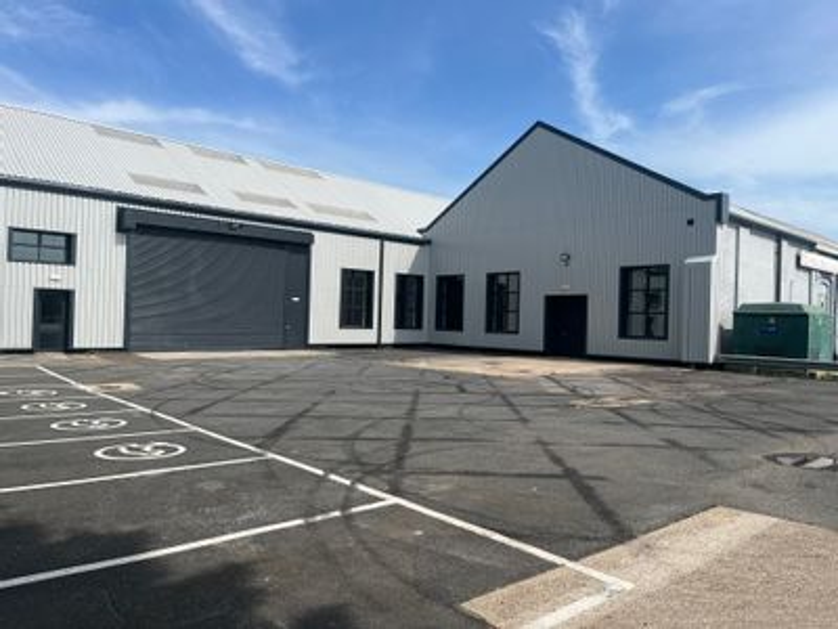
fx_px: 629
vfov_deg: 53.1
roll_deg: -1.7
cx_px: 419
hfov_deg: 67.3
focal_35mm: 26
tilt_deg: +0.1
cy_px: 314
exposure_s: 1/4149
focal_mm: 5.1
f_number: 1.6
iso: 50
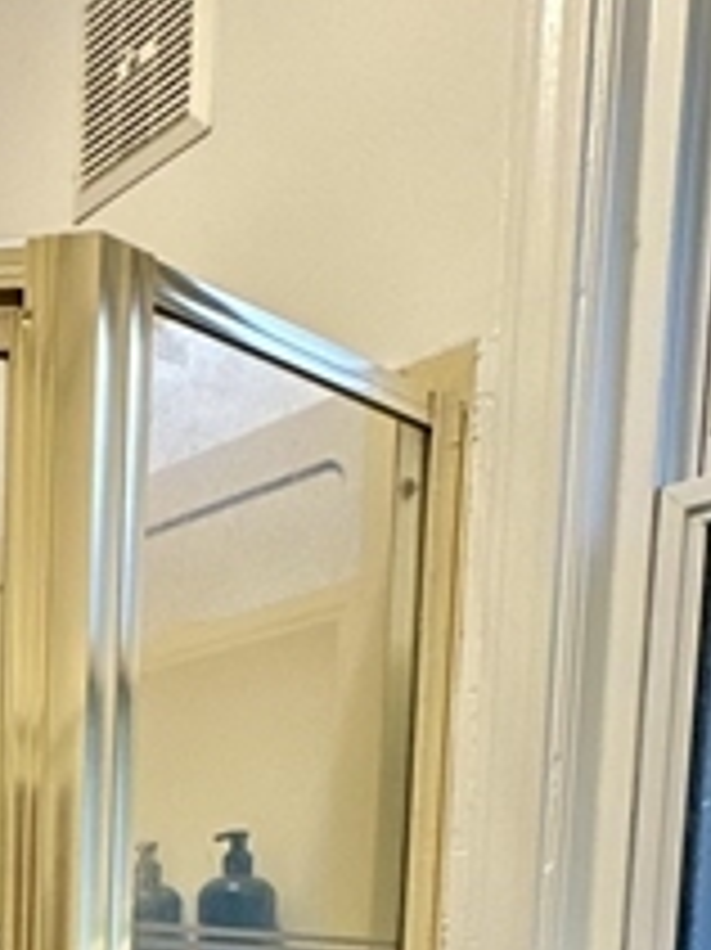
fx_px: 1398
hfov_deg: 26.6
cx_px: -45
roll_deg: -1.2
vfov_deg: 31.0
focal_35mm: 51
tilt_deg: -6.1
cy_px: 1166
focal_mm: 2.22
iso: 400
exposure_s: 1/60
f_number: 2.2
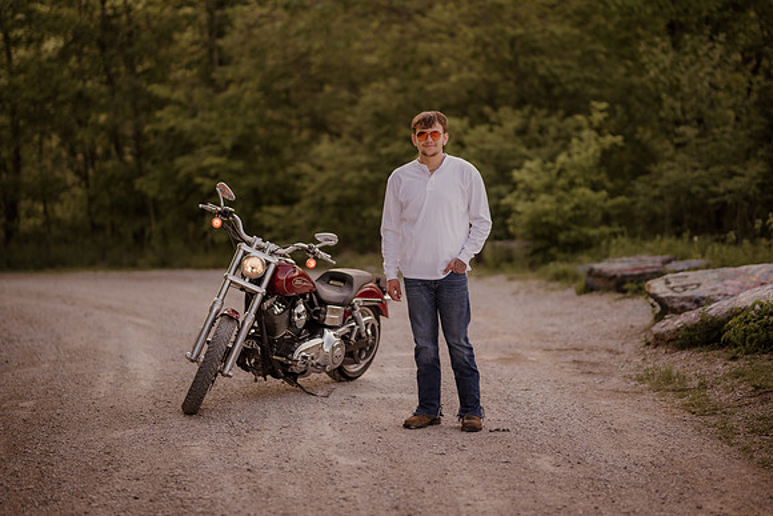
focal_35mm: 85
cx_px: 386
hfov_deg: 23.9
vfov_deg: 16.1
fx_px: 1825
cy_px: 258
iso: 100
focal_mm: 85
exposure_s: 1/500
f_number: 1.4
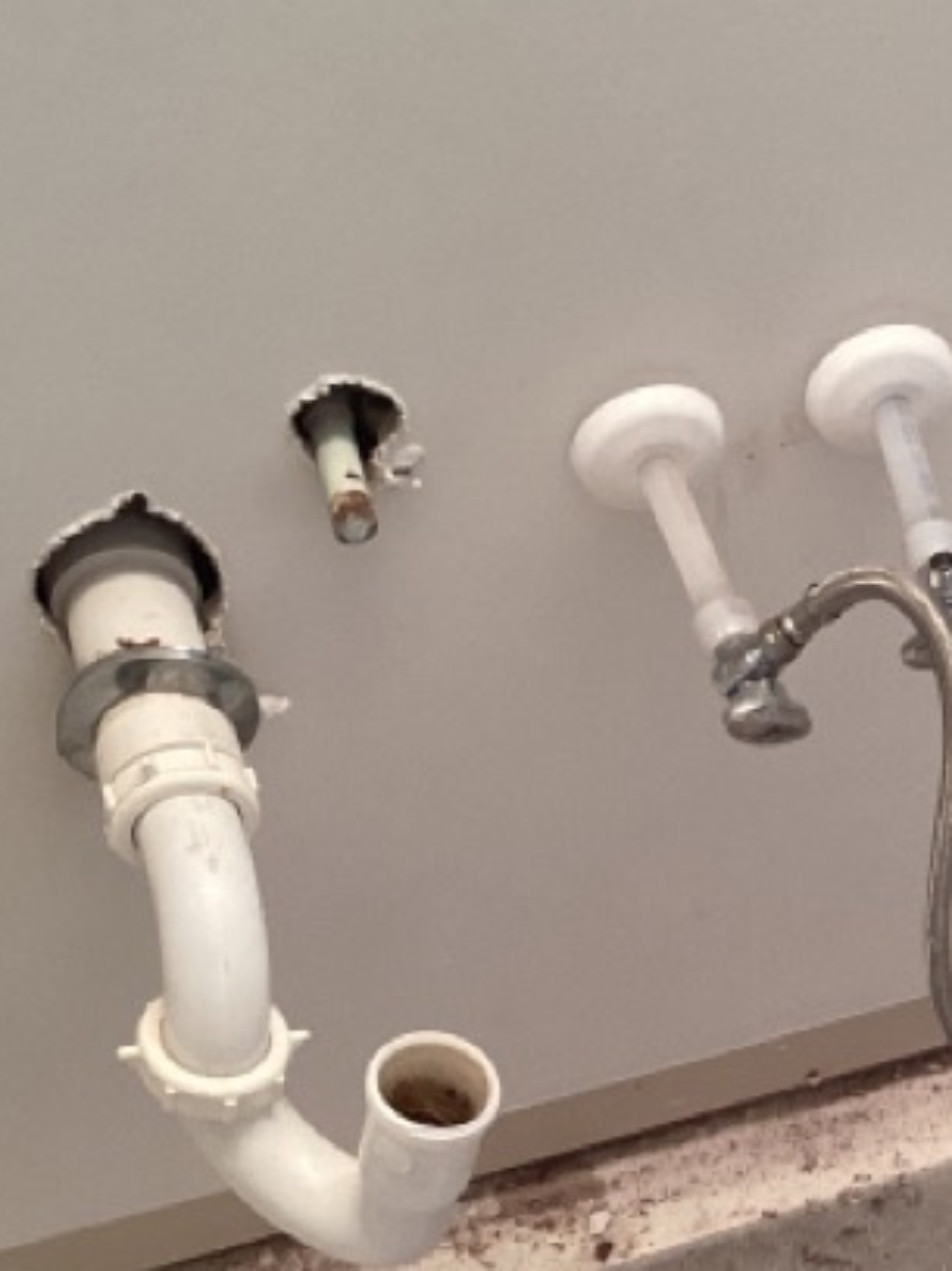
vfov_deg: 24.6
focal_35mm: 78
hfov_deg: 18.4
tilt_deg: -56.4
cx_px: 930
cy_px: 1046
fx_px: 2862
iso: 125
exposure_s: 1/50
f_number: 2.4
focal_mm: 3.3
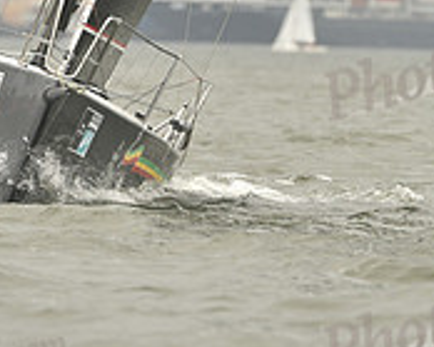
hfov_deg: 1.5
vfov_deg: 1.2
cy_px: -39
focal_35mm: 1254
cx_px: 197
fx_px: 16098
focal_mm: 400
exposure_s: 1/800
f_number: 5
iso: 400
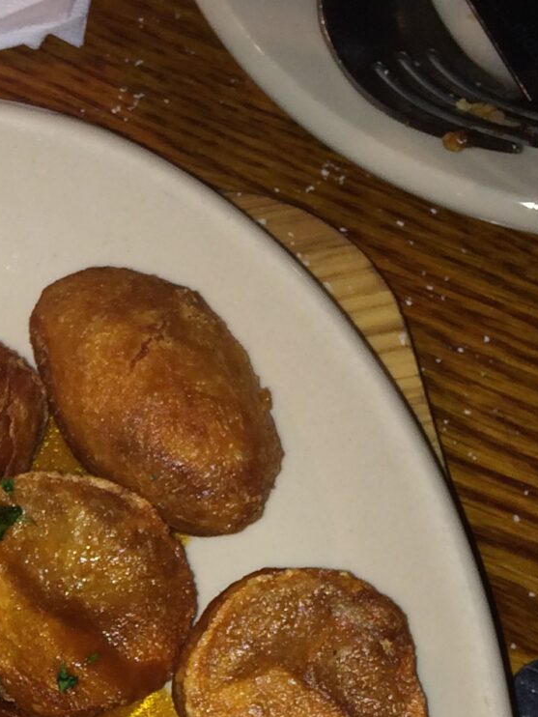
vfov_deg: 18.9
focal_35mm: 100
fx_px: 2071
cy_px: 765
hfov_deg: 14.1
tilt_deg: -72.4
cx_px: -214
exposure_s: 1/40
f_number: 2.2
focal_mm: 4.15
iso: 32
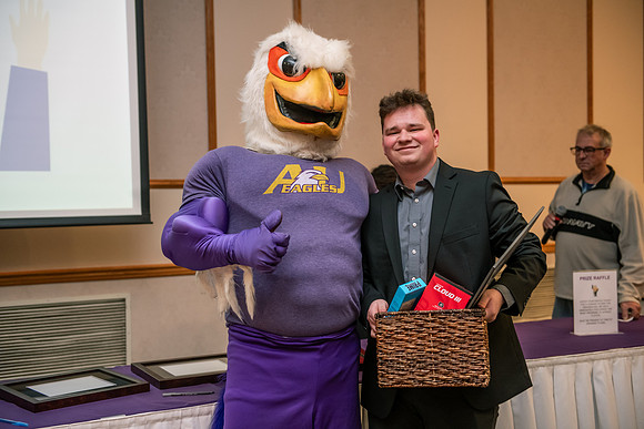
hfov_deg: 39.6
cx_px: 322
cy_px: 214
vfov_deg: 27.0
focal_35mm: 50
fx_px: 895
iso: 1600
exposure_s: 1/160
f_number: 3.2
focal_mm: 50
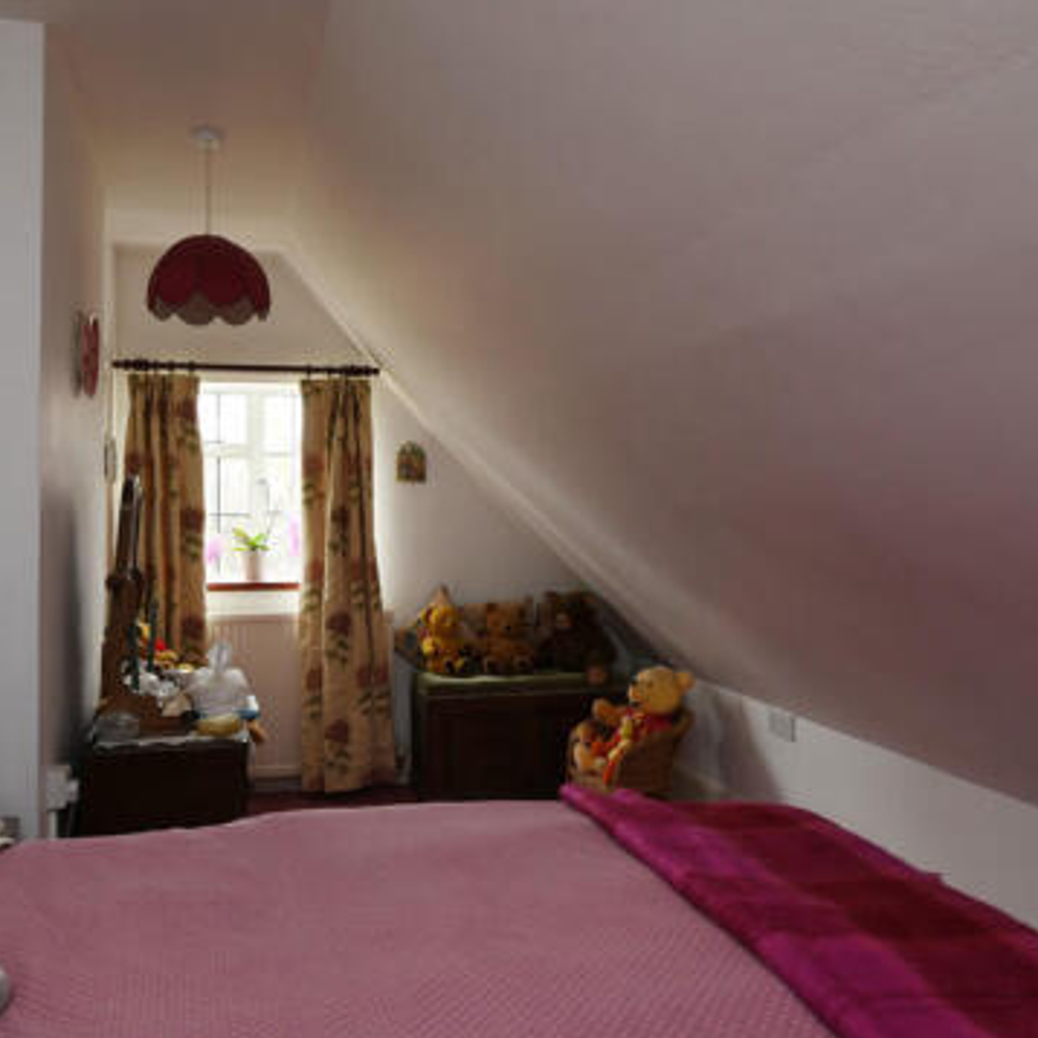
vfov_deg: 57.3
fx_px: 950
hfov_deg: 57.0
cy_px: 494
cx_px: 439
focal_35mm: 28
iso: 320
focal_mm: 18
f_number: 9
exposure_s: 1/3
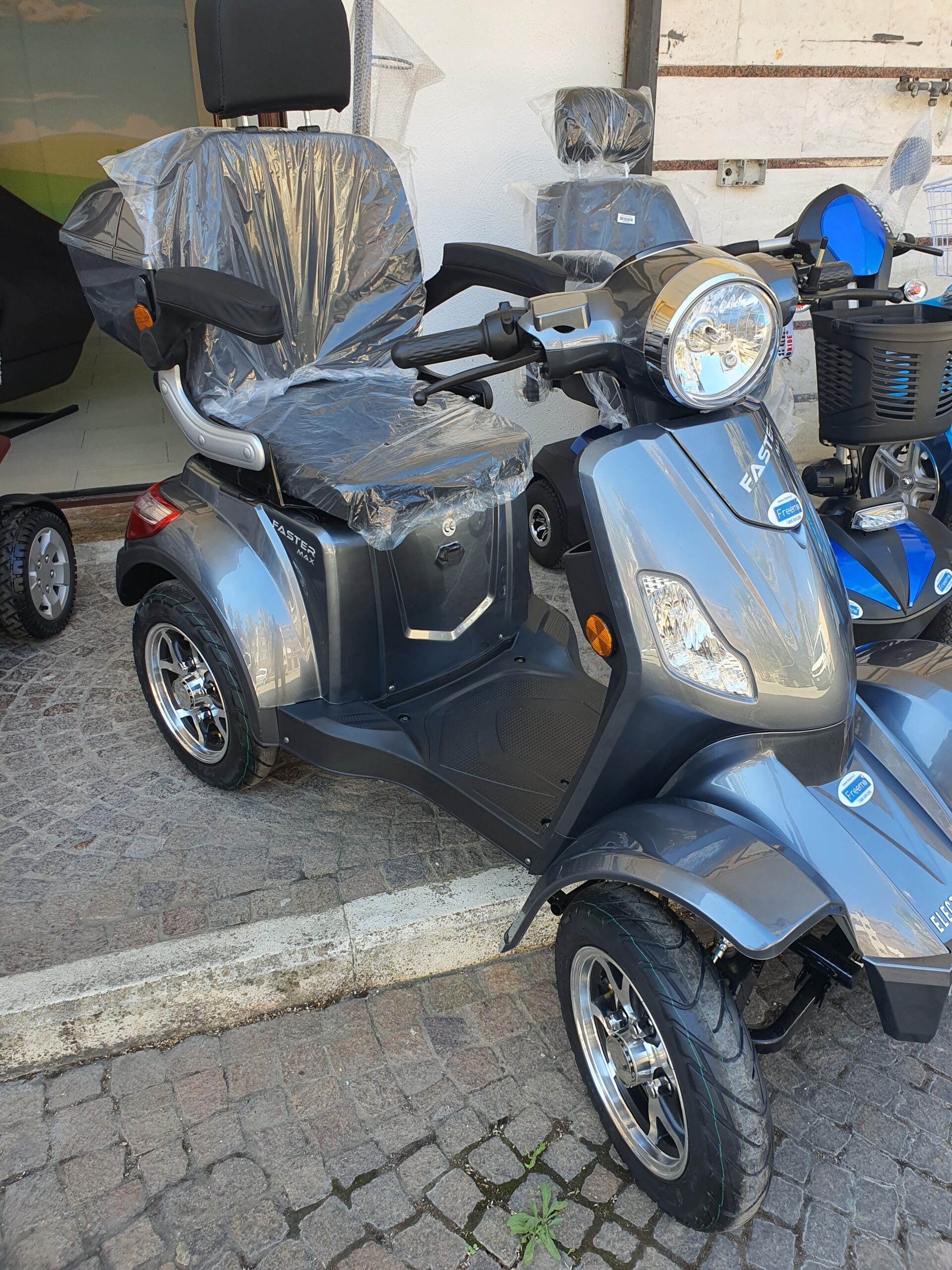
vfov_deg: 67.3
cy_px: 635
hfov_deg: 53.1
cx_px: 476
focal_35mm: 26
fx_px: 953
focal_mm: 4.3
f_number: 2.4
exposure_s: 1/138
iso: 50
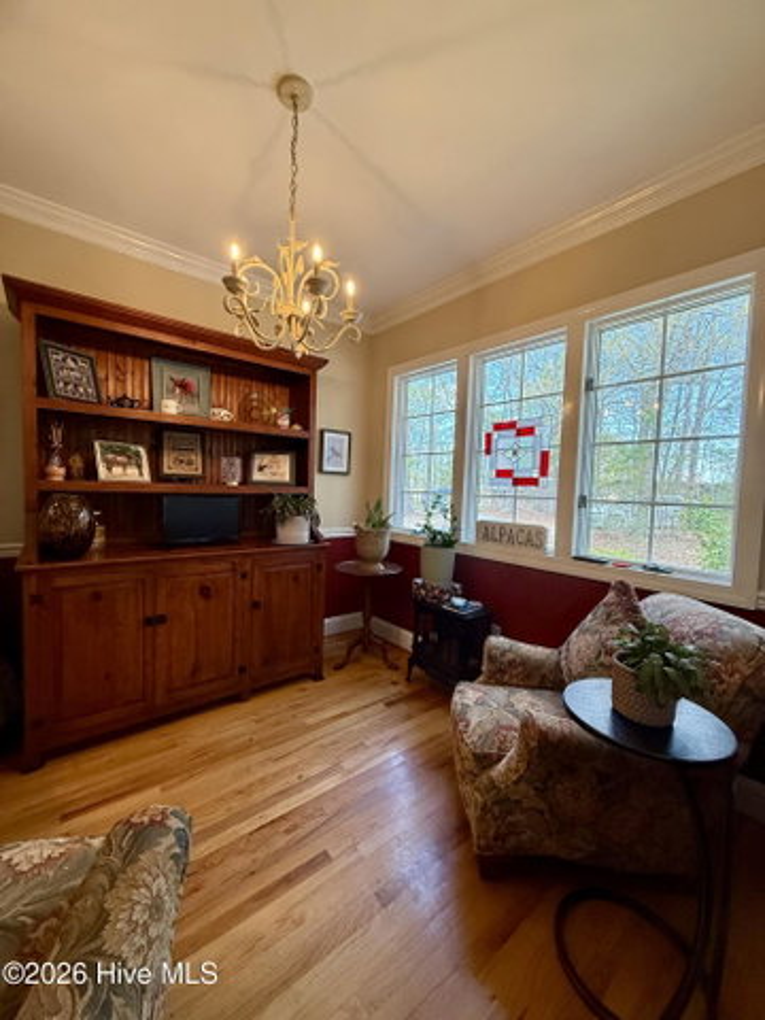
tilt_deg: -2.8
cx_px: 382
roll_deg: -2.4
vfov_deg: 102.1
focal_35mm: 14
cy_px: 510
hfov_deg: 85.7
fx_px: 413
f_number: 2.2
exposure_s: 1/120
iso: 250
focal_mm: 2.22
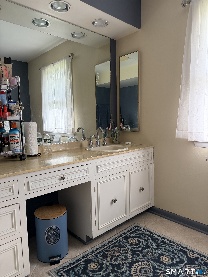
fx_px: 192
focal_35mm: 24
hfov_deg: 56.8
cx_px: 104
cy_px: 138
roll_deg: +0.7
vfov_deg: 71.6
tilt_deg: -5.6
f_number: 1.78
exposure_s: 1/226
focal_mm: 6.76
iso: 160
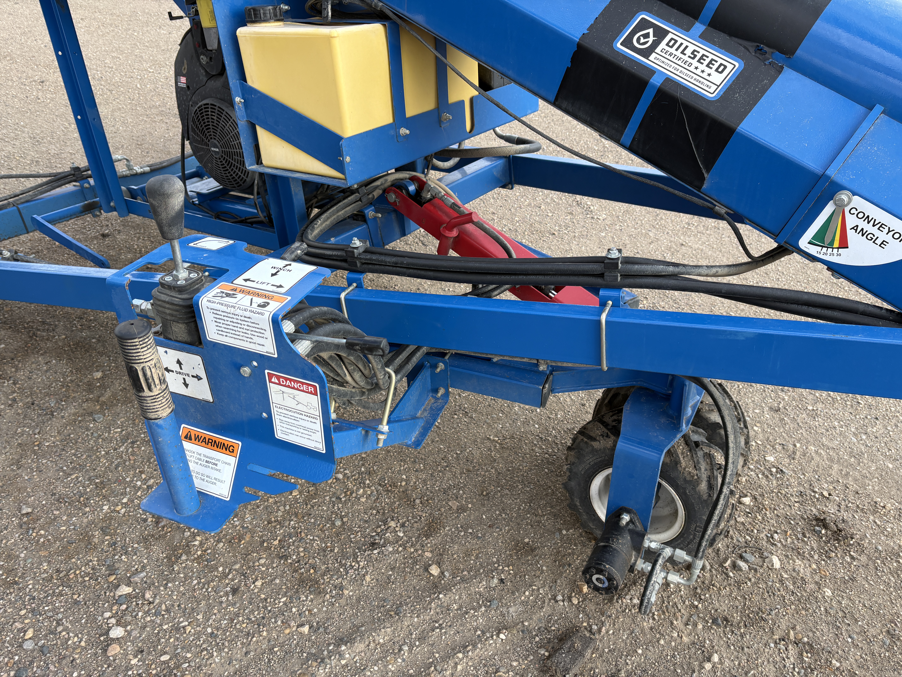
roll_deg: -3.0
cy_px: 338
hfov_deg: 67.3
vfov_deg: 53.1
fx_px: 677
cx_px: 451
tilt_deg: -34.7
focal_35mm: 26
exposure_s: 1/596
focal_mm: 5.96
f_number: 1.6
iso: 50
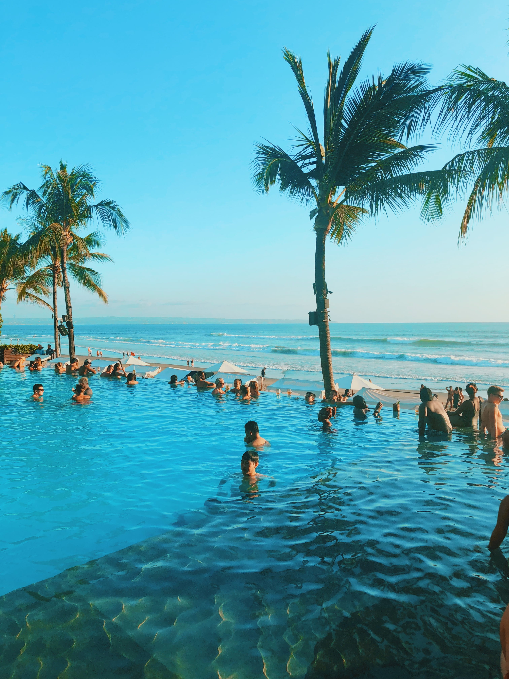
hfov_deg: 49.7
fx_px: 549
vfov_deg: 63.4
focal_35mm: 28
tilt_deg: -1.4
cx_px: 254
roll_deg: -0.3
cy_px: 340
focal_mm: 3.99
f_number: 1.8
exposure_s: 1/1297
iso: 20
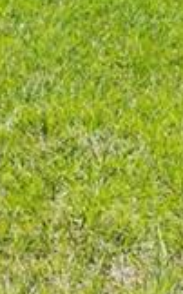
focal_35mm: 174
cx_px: -277
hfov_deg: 7.1
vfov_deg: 10.6
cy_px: -376
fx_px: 1387
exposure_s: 1/1600
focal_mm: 11.5
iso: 500
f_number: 7.1
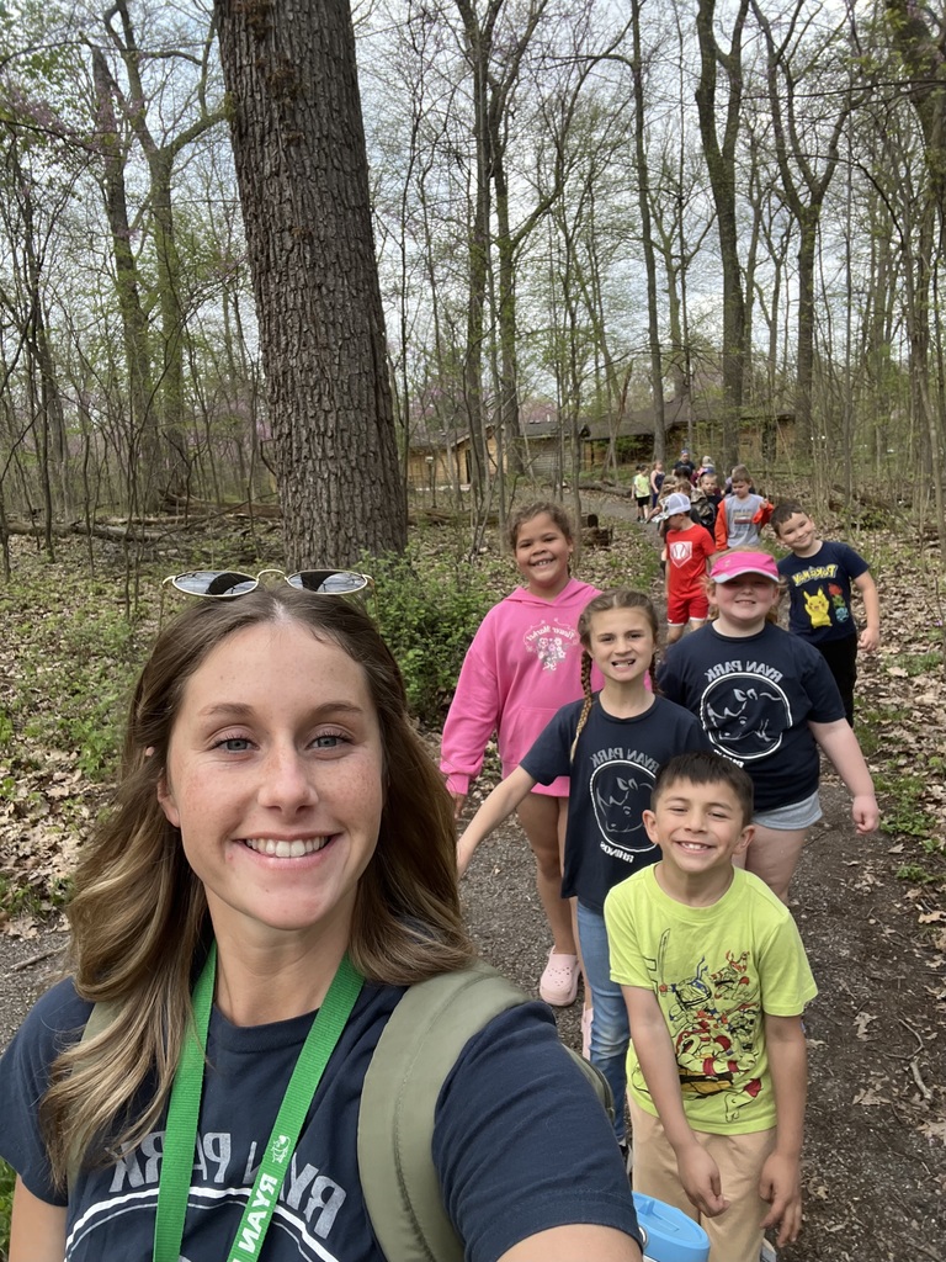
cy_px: 631
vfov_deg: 73.9
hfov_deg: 58.9
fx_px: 838
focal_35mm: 23
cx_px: 473
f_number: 2.2
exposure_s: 1/145
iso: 25
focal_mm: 2.71
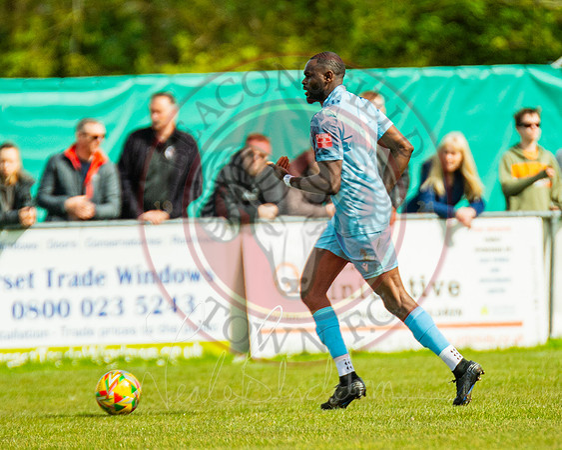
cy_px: 226
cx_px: 338
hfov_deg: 2.1
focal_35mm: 918
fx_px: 15263
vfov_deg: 1.7
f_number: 4
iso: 400
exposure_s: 1/5000
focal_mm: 420
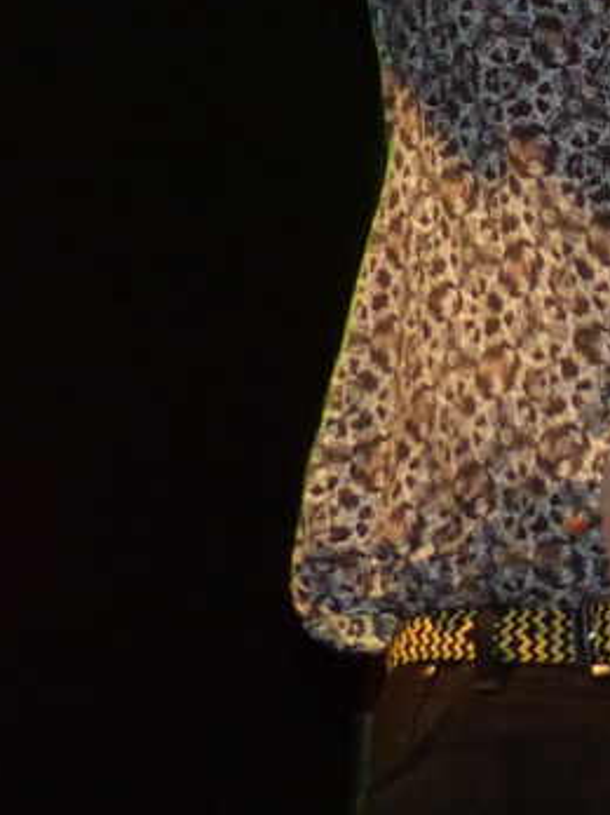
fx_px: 4679
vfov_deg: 9.9
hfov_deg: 7.4
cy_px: -38
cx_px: 523
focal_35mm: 199
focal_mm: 12.5
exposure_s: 1/160
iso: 400
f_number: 2.8
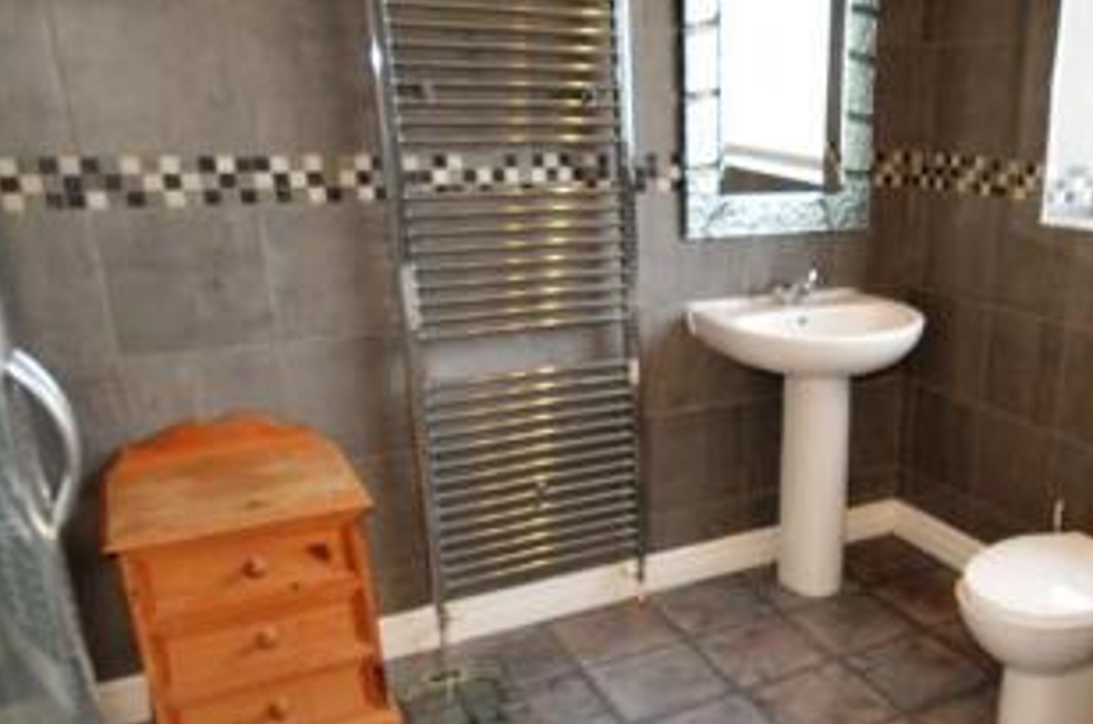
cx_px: 809
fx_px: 970
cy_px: 461
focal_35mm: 32
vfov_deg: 40.6
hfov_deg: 56.2
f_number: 4.5
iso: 640
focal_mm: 10
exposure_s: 1/60
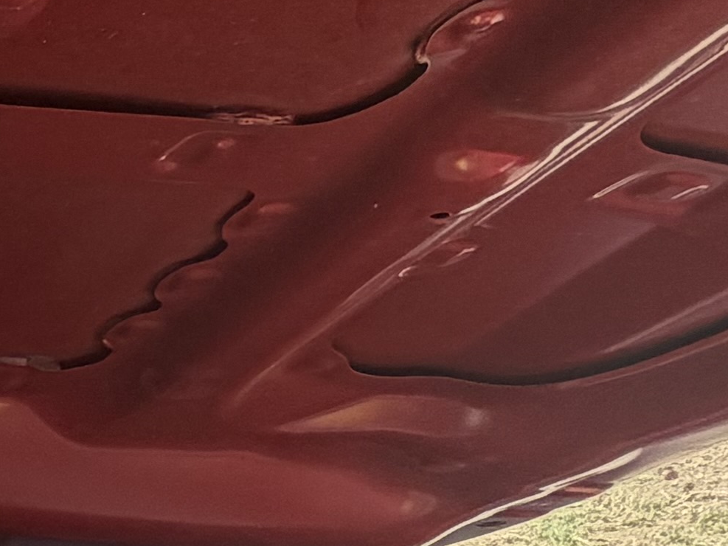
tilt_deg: -31.5
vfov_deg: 15.5
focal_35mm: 81
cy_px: 1003
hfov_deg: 17.2
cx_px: -752
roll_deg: +3.4
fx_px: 1703
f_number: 2.2
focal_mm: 2.22
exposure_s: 1/436
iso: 64
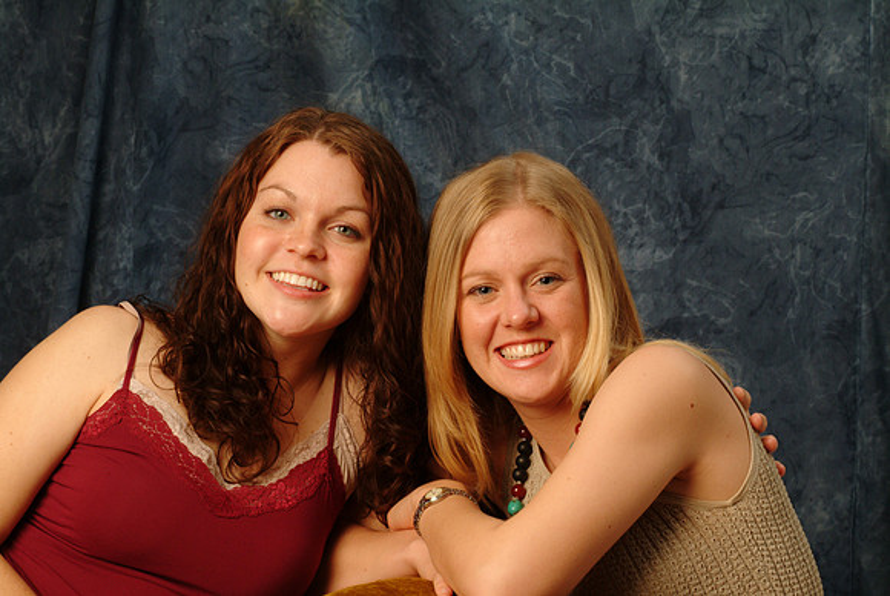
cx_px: 445
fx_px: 3192
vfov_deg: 10.7
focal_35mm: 129
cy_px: 298
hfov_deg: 15.9
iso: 400
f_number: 13
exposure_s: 1/125
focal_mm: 86
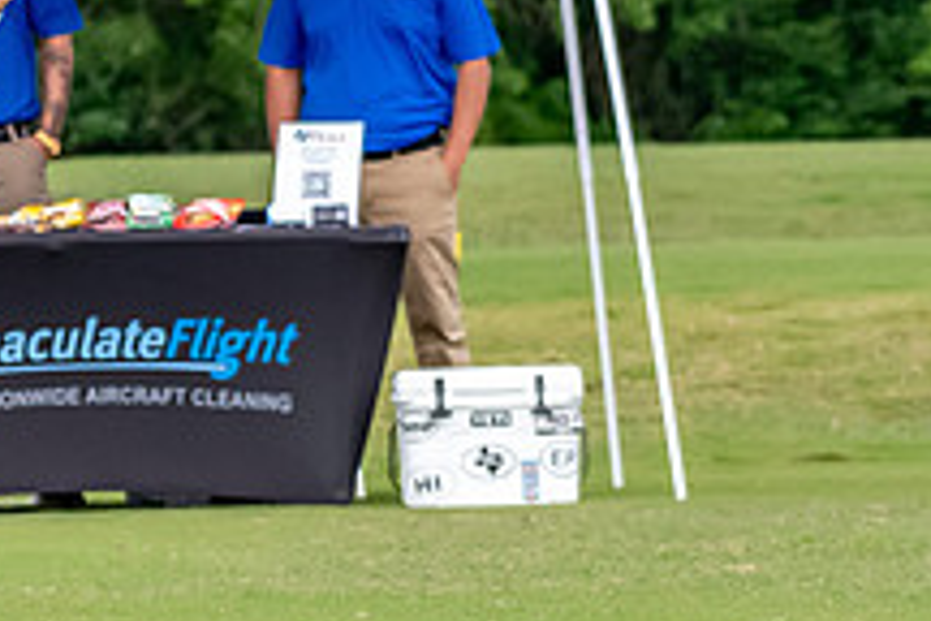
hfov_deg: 2.6
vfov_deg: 1.7
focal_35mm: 804
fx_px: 20791
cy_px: 136
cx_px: -228
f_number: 5.6
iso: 2200
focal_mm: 200
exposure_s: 1/2000
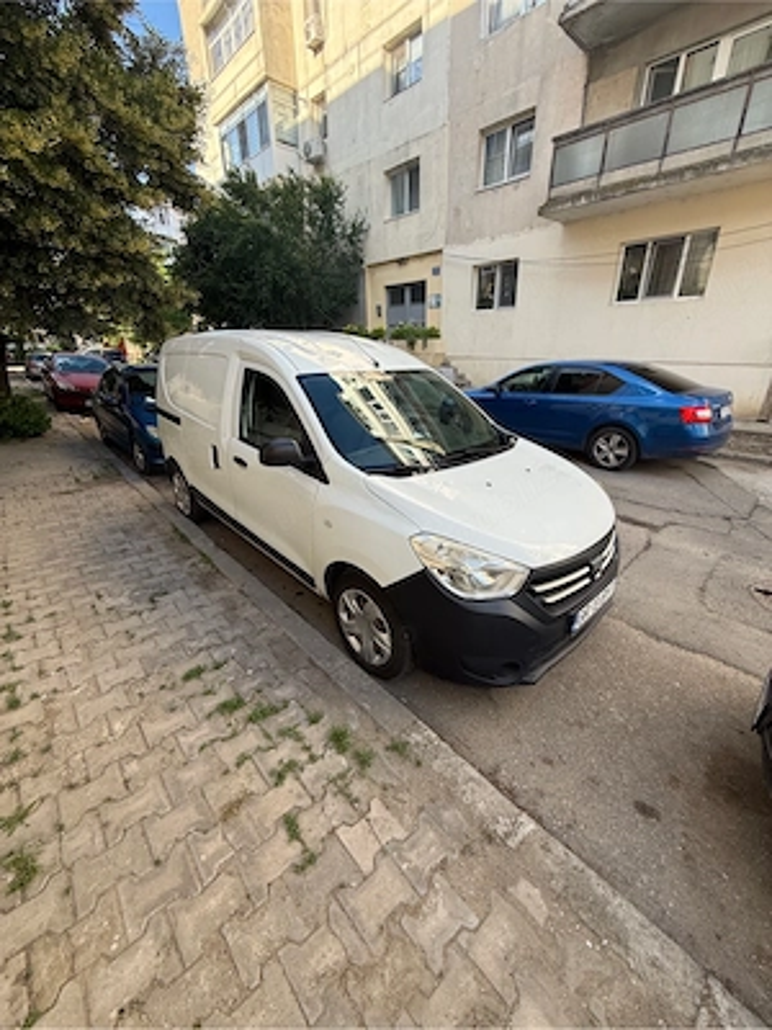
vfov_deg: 102.1
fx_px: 416
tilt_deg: -21.7
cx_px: 386
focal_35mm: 14
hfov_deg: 85.7
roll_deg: +0.4
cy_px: 515
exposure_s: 1/383
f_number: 2.2
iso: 50
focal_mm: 2.22
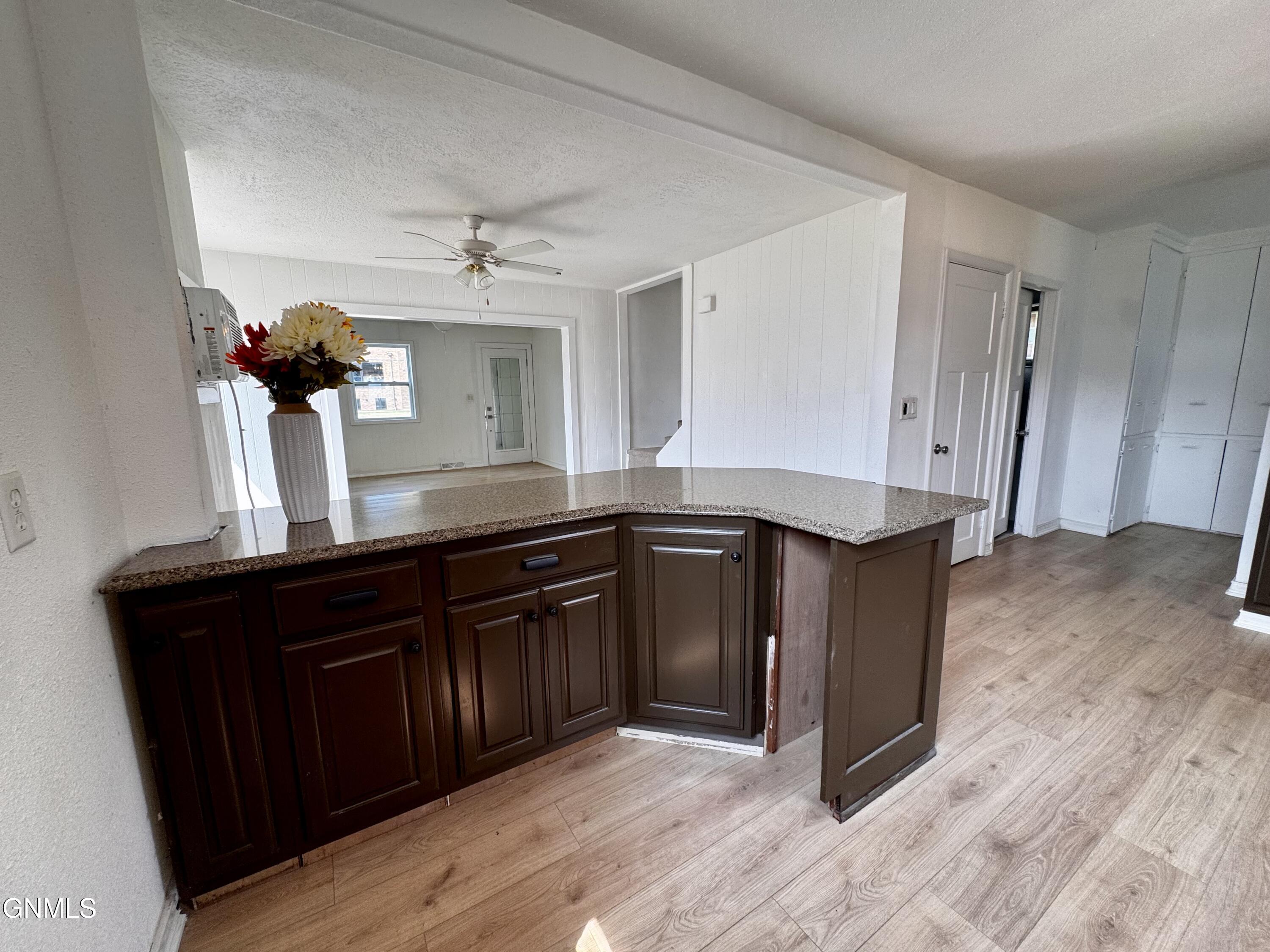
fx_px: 514
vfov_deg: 85.7
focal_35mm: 14
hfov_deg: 102.1
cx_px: 635
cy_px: 476
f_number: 2.2
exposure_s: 1/120
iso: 100
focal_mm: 2.22
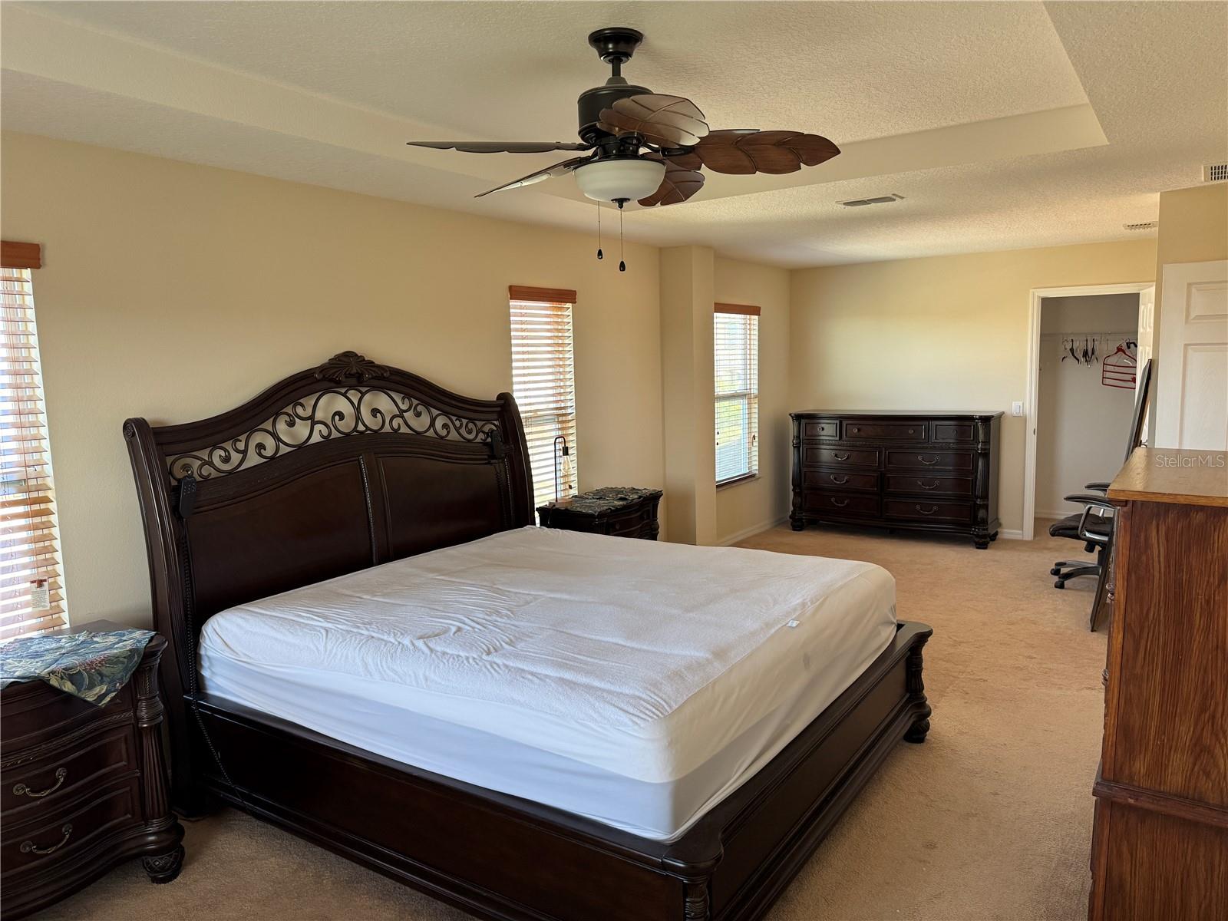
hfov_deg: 71.6
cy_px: 460
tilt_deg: -7.1
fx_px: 851
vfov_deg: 56.8
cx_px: 614
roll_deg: +1.7
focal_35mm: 24
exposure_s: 1/120
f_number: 1.78
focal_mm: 6.76
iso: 200
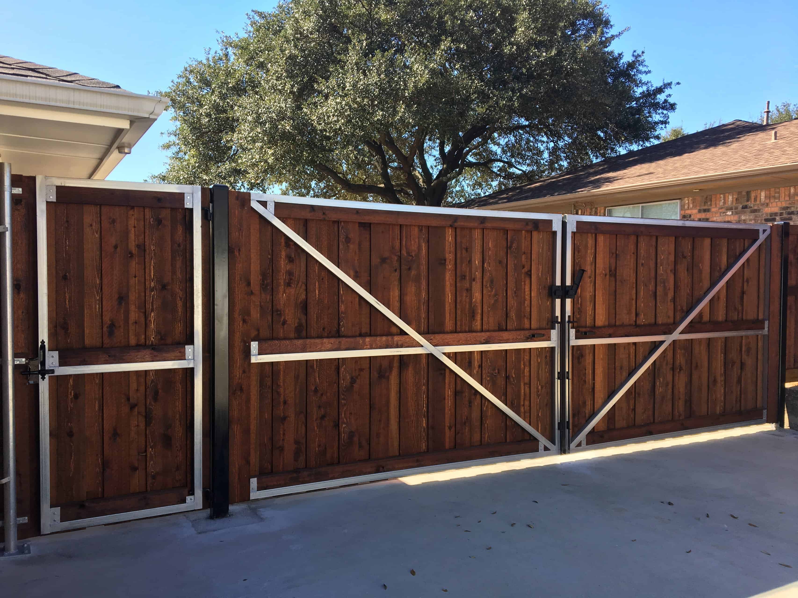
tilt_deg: -2.3
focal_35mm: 29
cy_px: 299
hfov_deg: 61.7
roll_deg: -0.8
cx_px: 399
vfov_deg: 48.2
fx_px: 669
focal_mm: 4.15
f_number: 2.2
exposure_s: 1/416
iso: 25
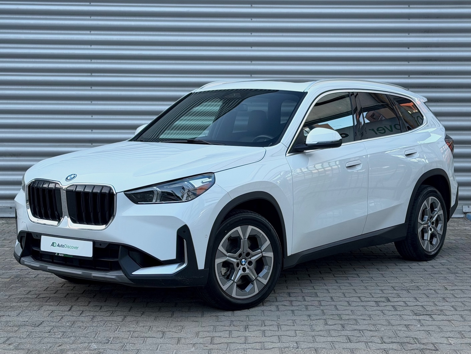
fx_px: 653
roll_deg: +0.0
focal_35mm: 48
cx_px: 236
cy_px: 177
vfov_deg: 30.3
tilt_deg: -2.5
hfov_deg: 39.7
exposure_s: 1/113
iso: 100
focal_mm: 6.76
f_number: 1.78
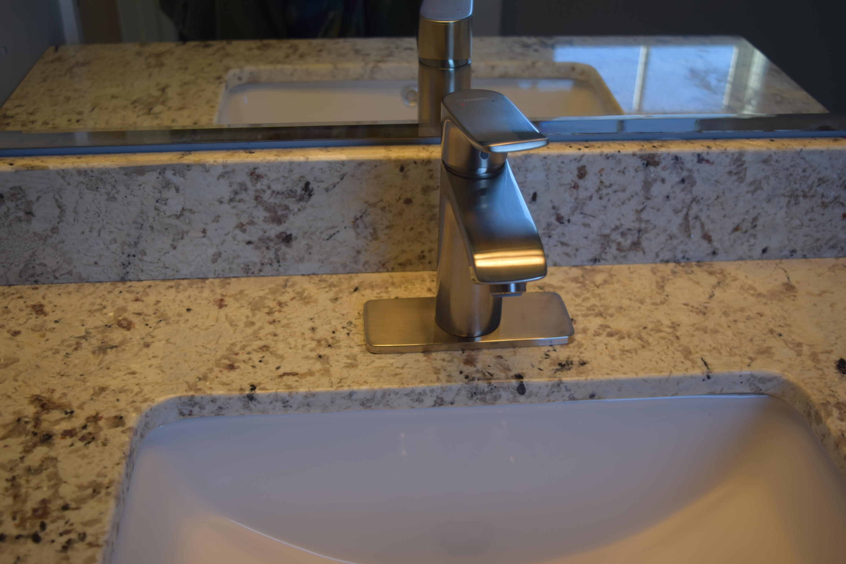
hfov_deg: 49.6
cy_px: 282
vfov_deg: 34.2
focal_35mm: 39
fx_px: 916
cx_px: 423
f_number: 4
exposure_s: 1/80
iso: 200
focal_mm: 26
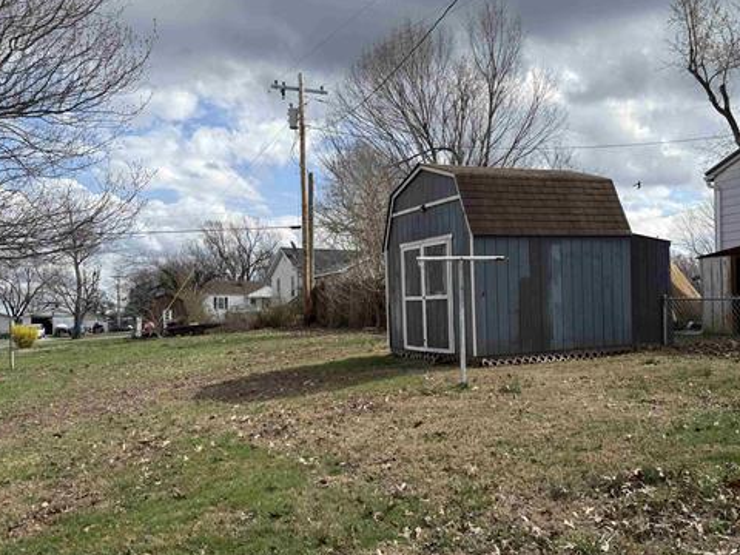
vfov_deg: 44.1
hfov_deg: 56.8
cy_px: 314
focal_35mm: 32
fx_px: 684
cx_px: 398
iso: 80
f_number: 1.78
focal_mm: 6.76
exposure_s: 1/4405
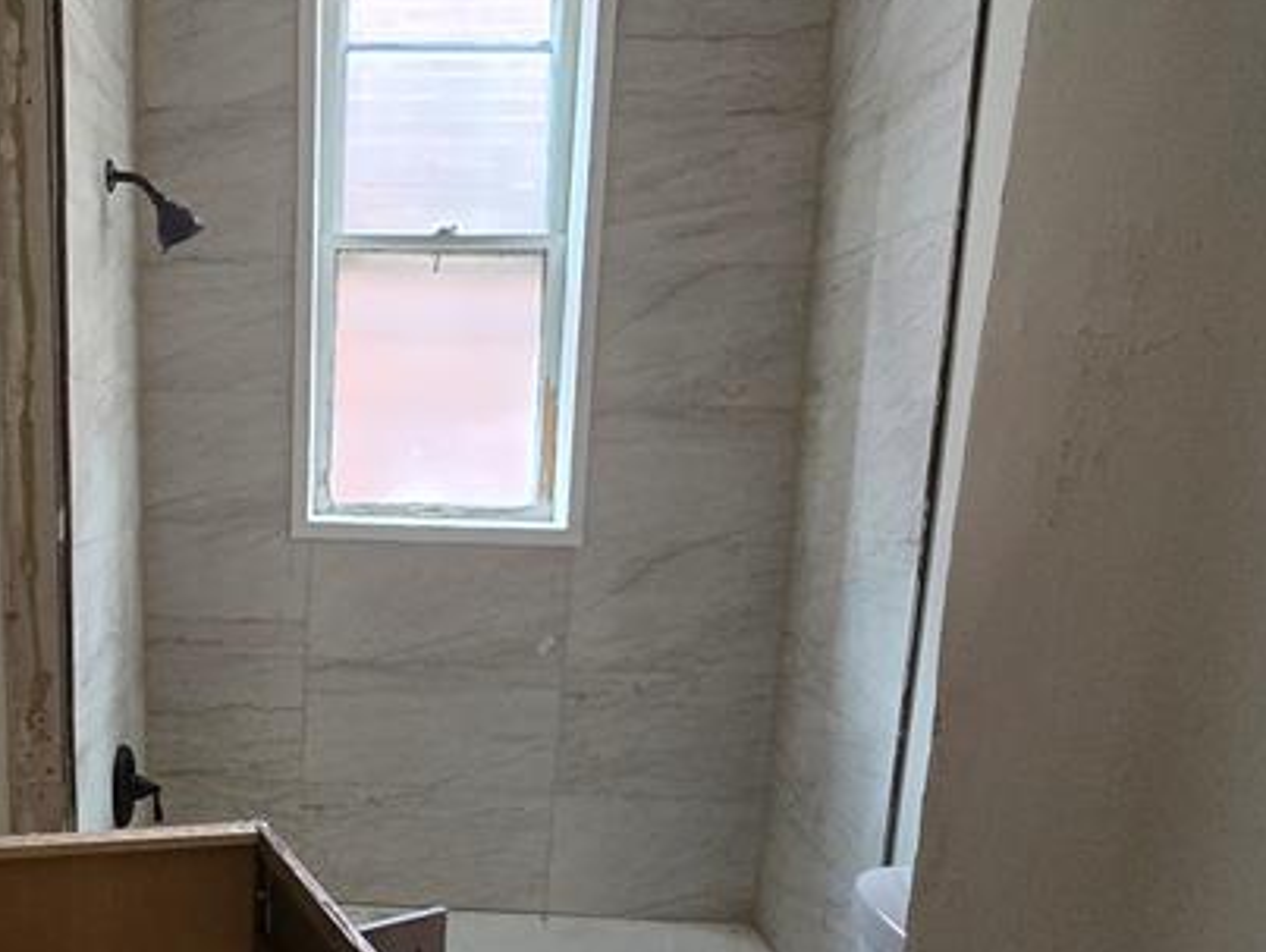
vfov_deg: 41.5
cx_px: 273
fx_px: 1208
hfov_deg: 52.2
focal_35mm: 33
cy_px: 732
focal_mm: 2.2
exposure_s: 1/60
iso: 1000
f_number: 2.2
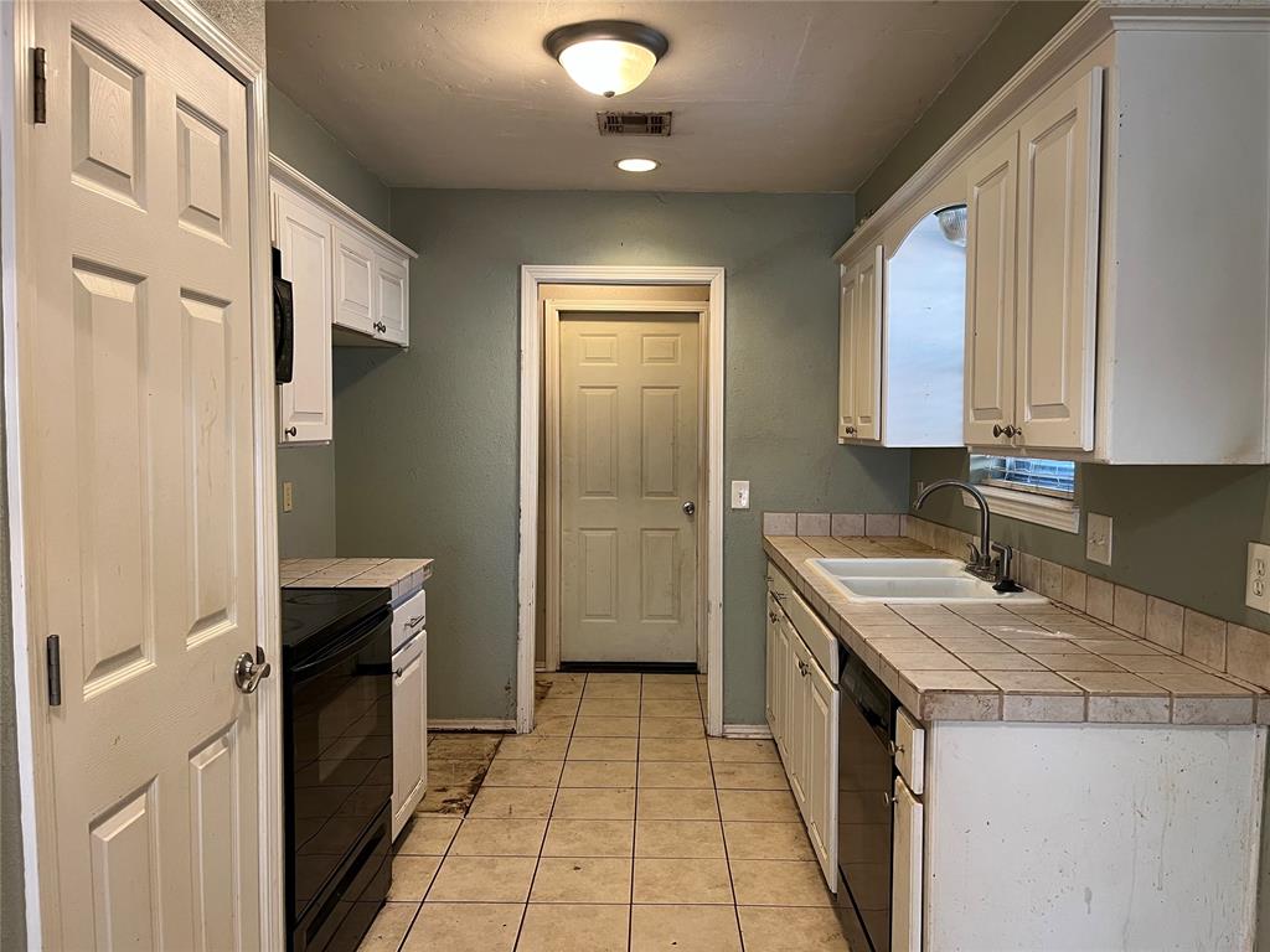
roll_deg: -0.4
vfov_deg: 53.1
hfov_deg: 67.3
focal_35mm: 26
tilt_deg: -2.6
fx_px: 954
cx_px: 635
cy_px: 476
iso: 160
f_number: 1.6
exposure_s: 1/60
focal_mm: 5.1
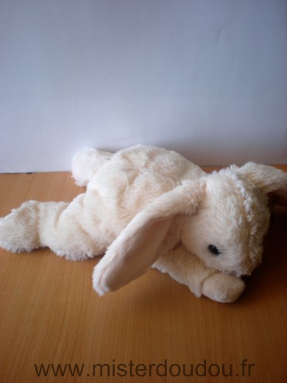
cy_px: 192
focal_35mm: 38
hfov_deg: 37.7
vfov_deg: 49.0
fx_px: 420
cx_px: 144
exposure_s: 1/56.4
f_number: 3.1
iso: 81
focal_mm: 6.3
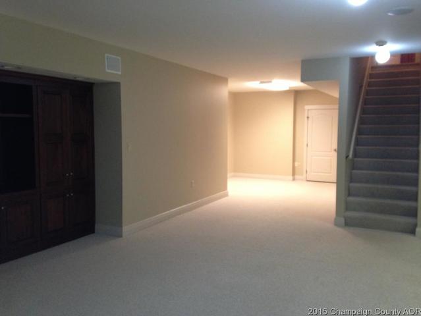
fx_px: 402
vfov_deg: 43.0
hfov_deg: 55.3
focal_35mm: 33
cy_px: 158
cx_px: 210
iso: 250
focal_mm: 4.13
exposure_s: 1/20
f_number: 2.4
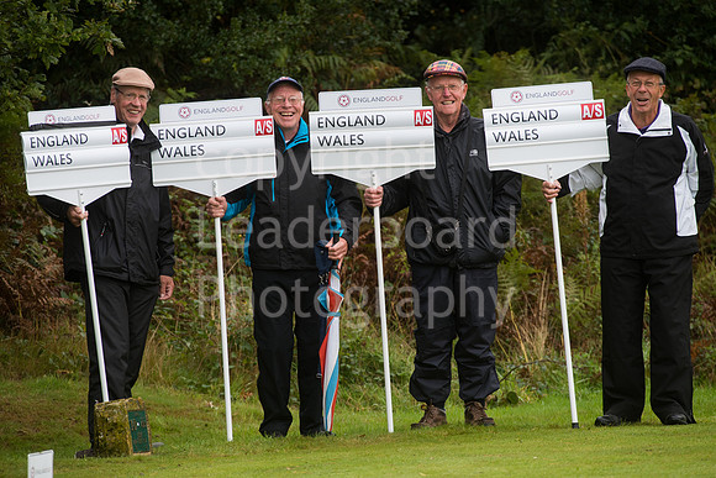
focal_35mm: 300
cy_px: 239
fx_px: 5968
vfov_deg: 4.6
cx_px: 358
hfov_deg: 6.9
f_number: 7.1
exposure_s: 1/640
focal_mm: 300
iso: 800
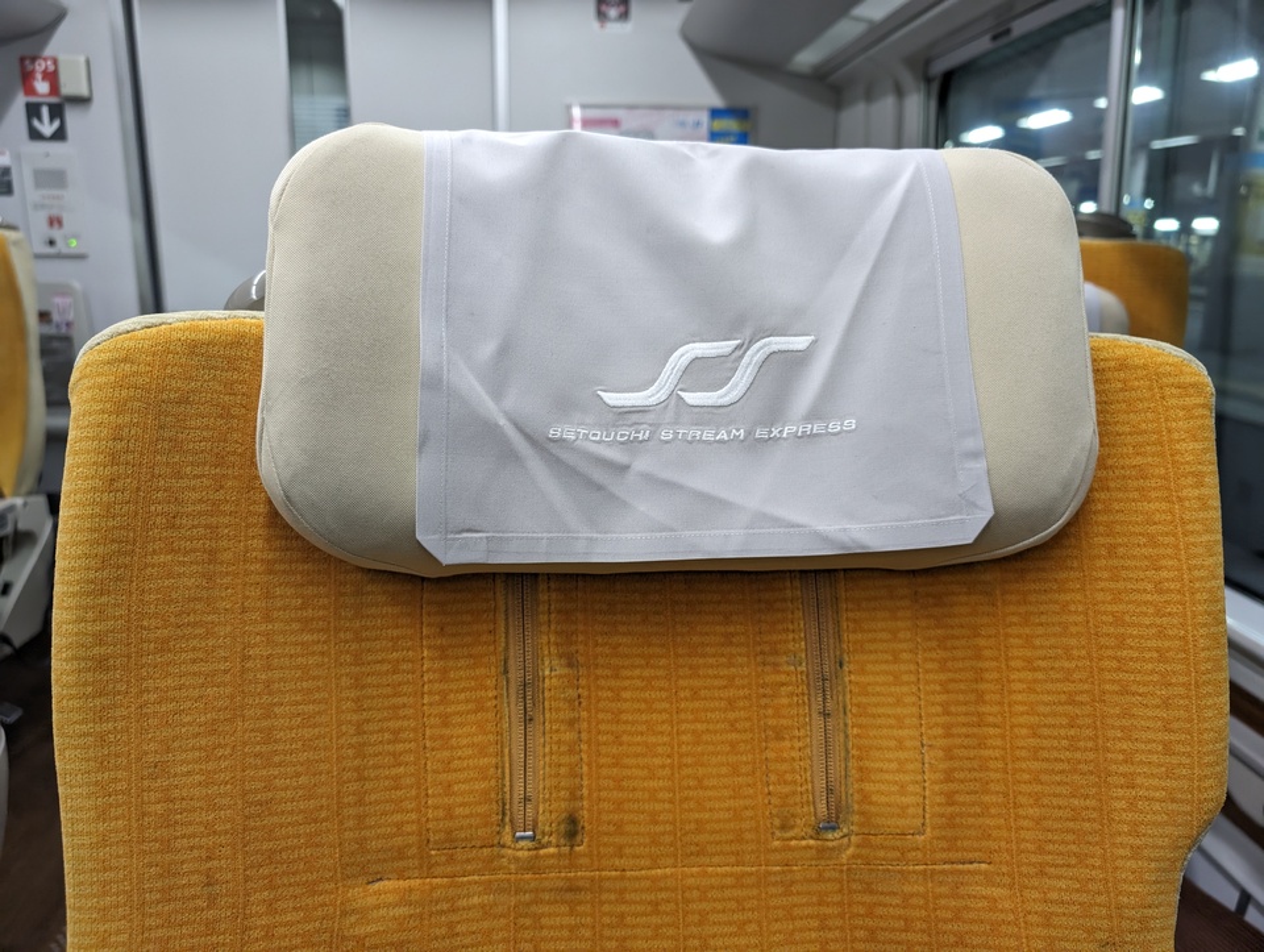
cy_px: 476
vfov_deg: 56.9
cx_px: 632
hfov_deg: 71.5
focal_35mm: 24
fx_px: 878
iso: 346
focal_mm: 6.9
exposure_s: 1/150
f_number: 1.68
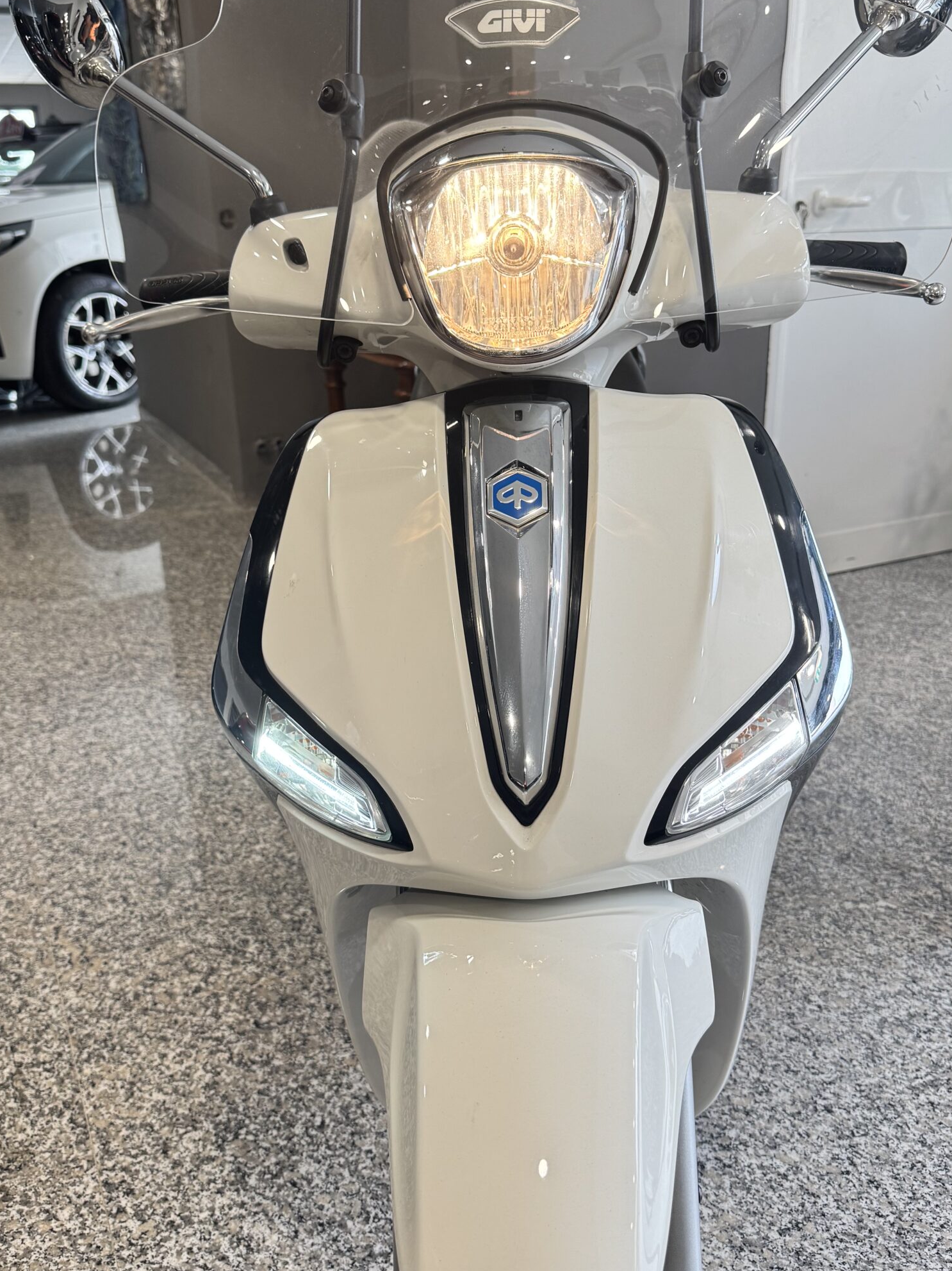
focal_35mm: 31
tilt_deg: -20.0
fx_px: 1137
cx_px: 498
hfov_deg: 45.4
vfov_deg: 58.3
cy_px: 616
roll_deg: +1.4
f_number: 1.78
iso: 125
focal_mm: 6.76
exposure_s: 1/100
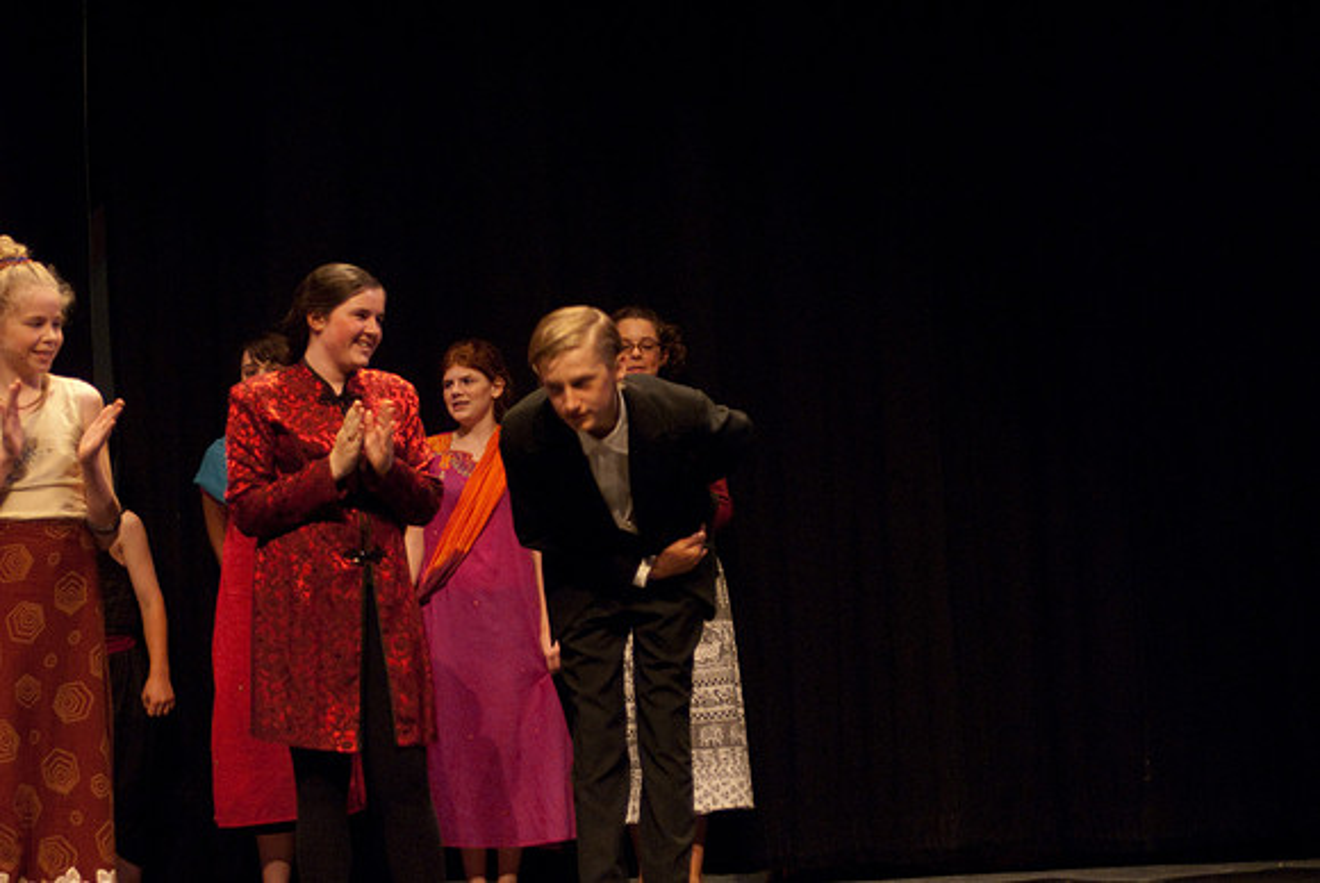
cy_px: 442
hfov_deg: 29.8
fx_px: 2477
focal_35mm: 68
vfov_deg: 20.2
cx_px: 660
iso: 1000
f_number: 2.8
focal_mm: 45
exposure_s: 1/125
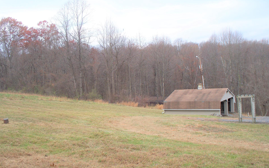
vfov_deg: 31.2
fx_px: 301
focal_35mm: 41
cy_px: 78
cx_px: 125
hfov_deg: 48.2
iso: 64
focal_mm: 7.54
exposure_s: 1/200
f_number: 2.8
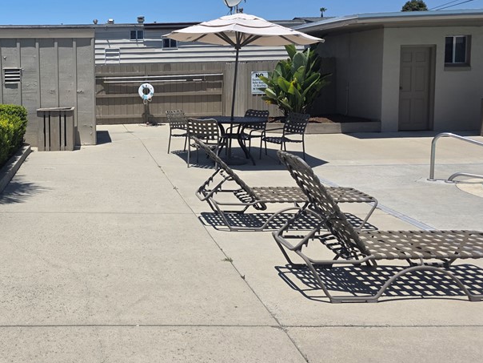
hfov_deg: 45.2
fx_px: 544
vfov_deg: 36.4
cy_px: 115
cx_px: 90
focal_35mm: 39
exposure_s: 1/7944
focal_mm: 6.3
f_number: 1.7
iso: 80
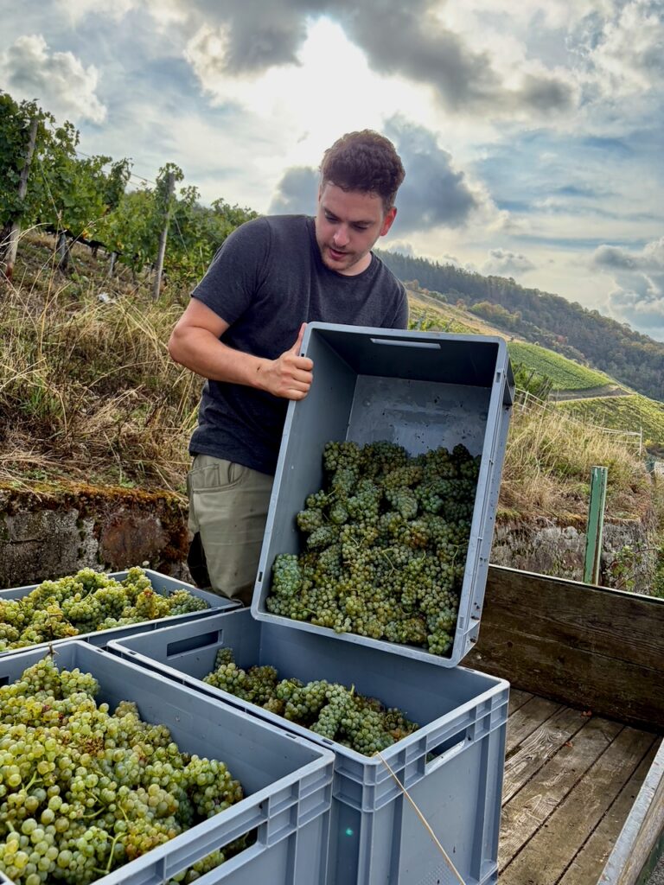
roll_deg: -1.0
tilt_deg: -2.5
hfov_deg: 53.1
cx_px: 332
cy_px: 442
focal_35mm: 26
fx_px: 665
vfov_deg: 67.3
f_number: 1.6
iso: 64
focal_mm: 5.96
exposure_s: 1/1064
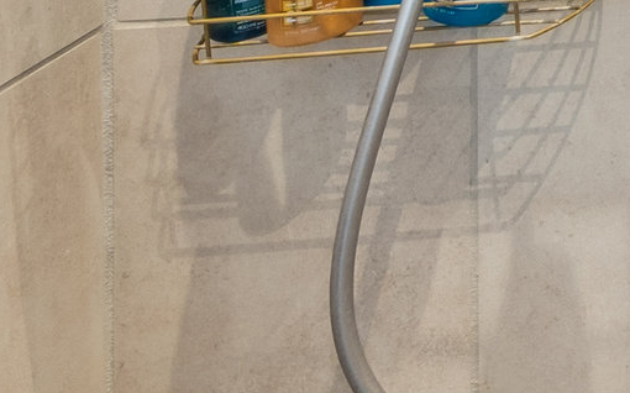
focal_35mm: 96
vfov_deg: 10.9
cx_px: 1668
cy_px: -623
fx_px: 1647
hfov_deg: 13.1
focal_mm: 16
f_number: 8
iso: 400
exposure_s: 1/13
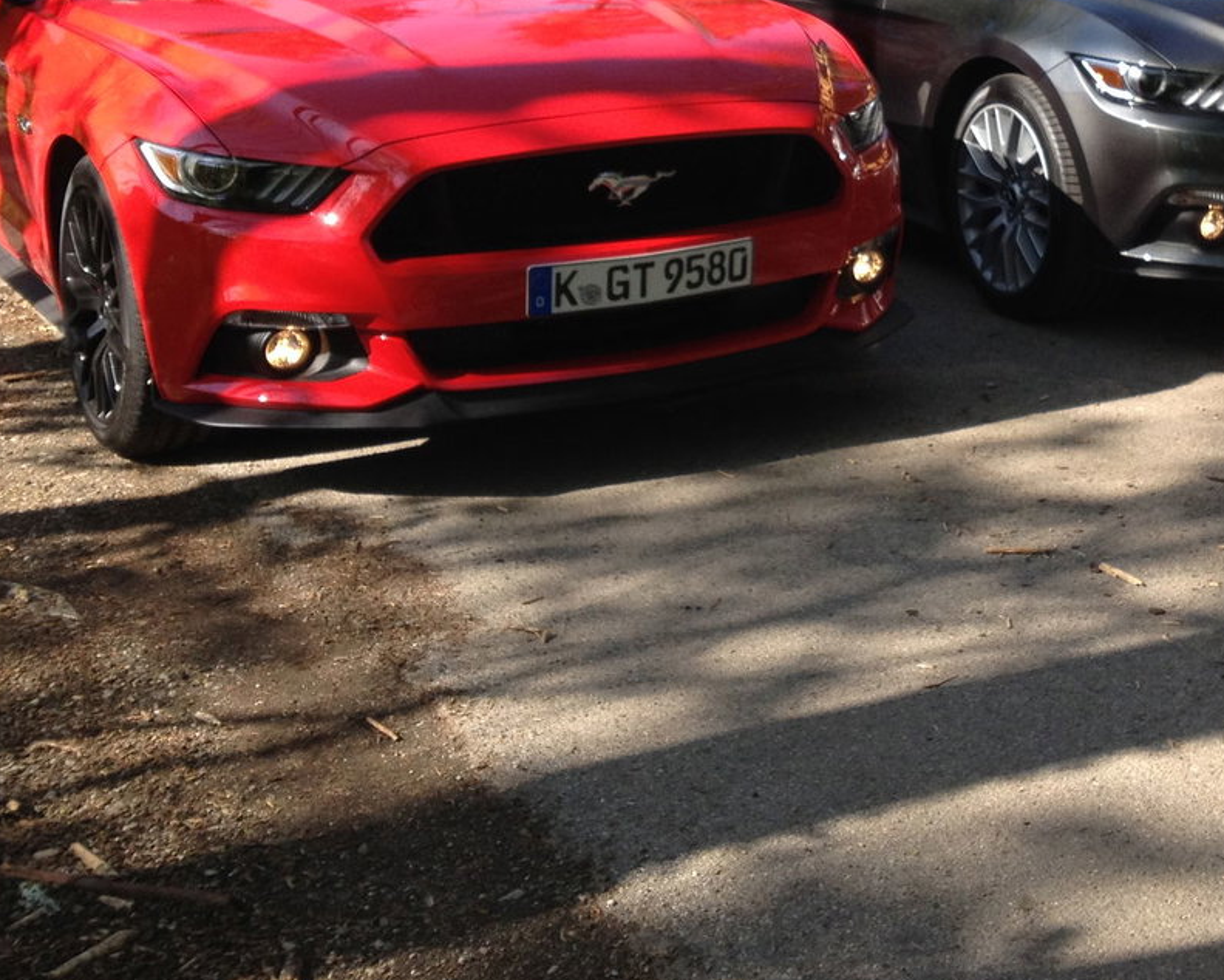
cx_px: 901
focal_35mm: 69
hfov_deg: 27.2
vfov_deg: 21.6
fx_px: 2500
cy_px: 88
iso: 50
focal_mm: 4.28
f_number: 2.4
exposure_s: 1/569
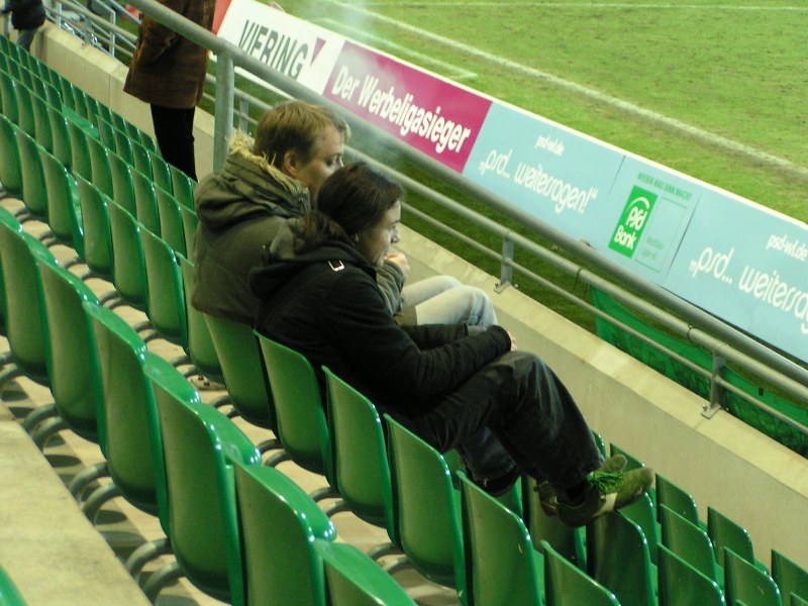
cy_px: 303
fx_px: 2918
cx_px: 404
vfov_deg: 11.9
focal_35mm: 125
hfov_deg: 15.8
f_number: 3.5
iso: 200
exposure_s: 1/13
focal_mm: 19.1
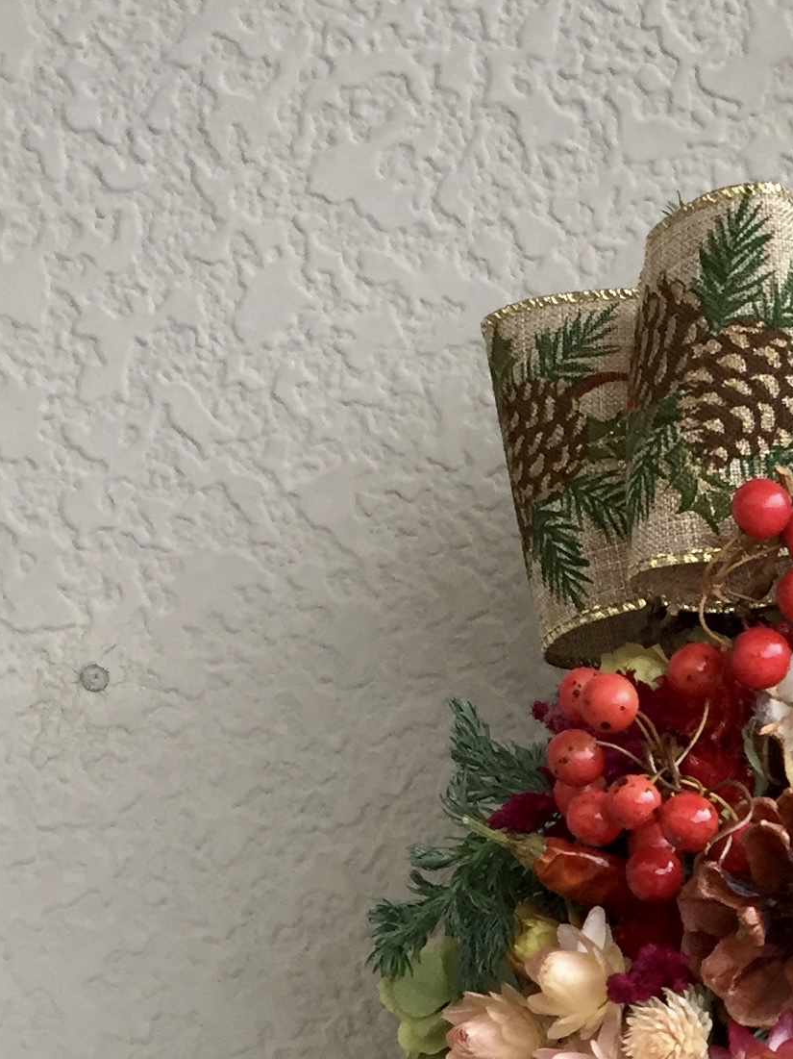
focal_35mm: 86
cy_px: 1074
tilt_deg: -4.8
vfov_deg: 21.9
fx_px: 2628
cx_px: 972
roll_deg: -0.4
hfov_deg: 16.4
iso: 40
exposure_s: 1/30
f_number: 2.2
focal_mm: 4.15
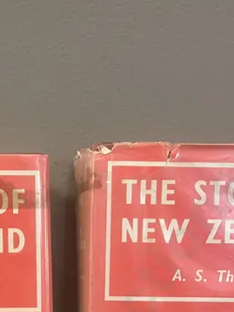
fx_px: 720
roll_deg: +2.4
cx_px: 70
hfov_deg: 18.4
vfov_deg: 22.1
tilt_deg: -21.7
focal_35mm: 80
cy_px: 396
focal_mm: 3.99
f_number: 1.8
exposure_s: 1/50
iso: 125
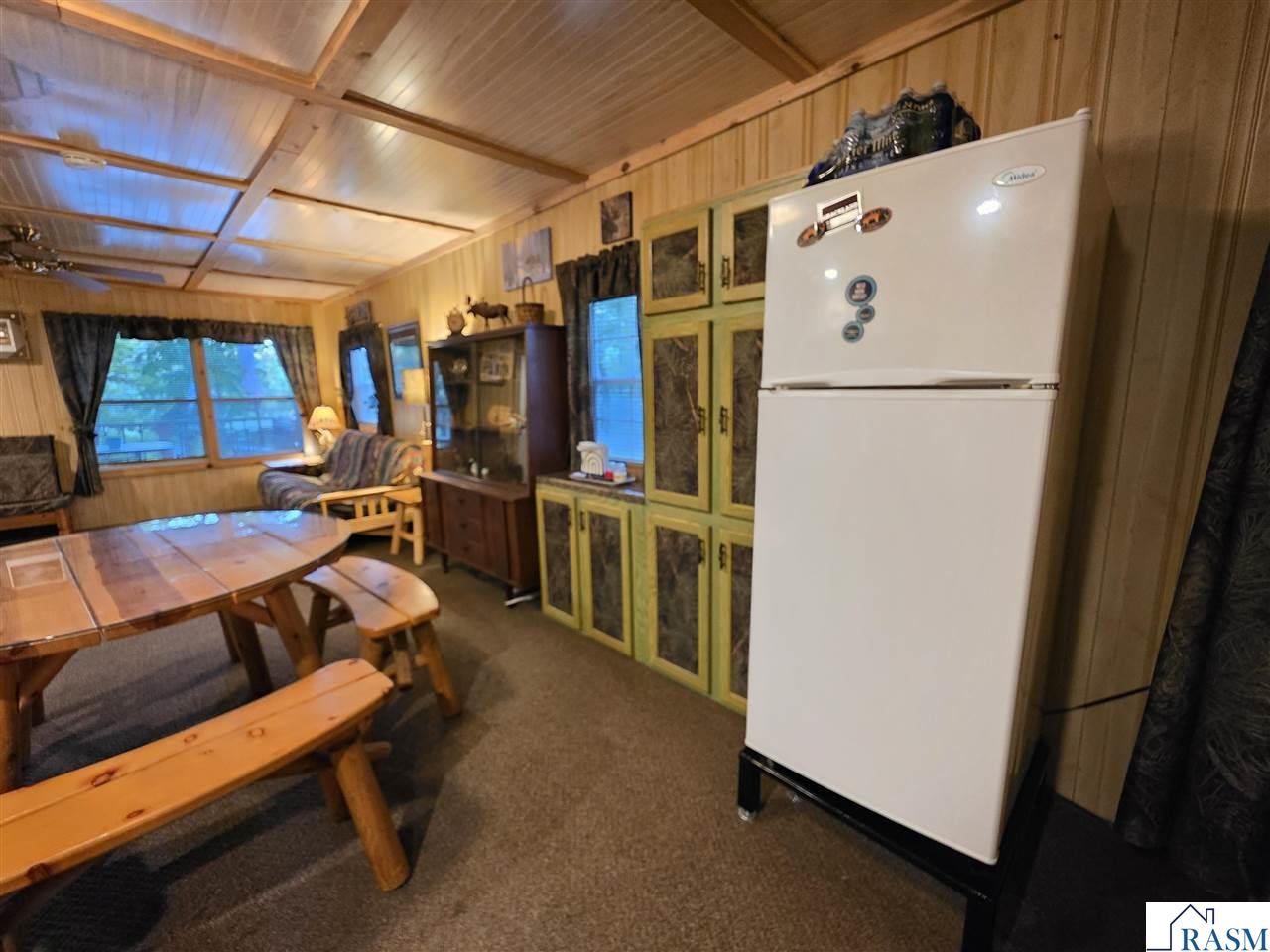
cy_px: 476
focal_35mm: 13
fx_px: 477
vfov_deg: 89.9
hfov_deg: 106.2
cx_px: 635
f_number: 1.9
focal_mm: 2.2
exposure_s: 1/24
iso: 1000
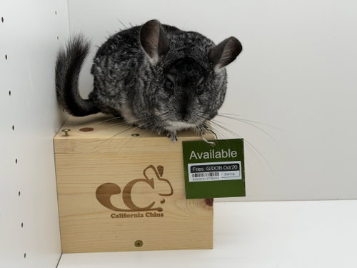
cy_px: 134
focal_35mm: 48
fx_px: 495
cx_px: 178
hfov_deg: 39.7
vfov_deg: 30.3
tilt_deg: -15.7
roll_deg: +0.0
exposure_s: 1/601
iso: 64
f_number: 1.78
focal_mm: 6.76
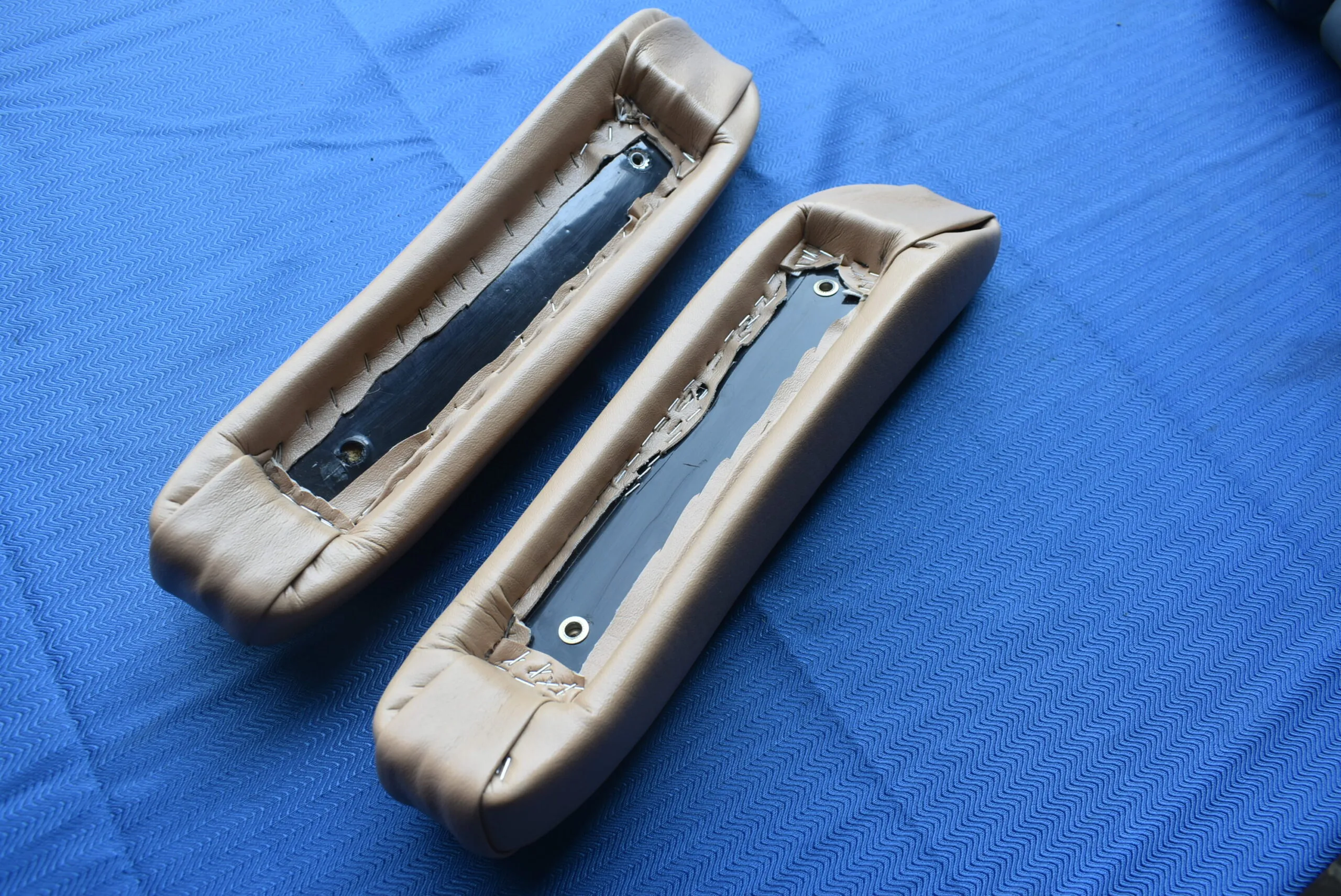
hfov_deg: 67.3
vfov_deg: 48.0
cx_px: 670
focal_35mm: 27
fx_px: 1006
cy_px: 448
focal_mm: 18
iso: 200
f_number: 6.3
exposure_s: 1/160
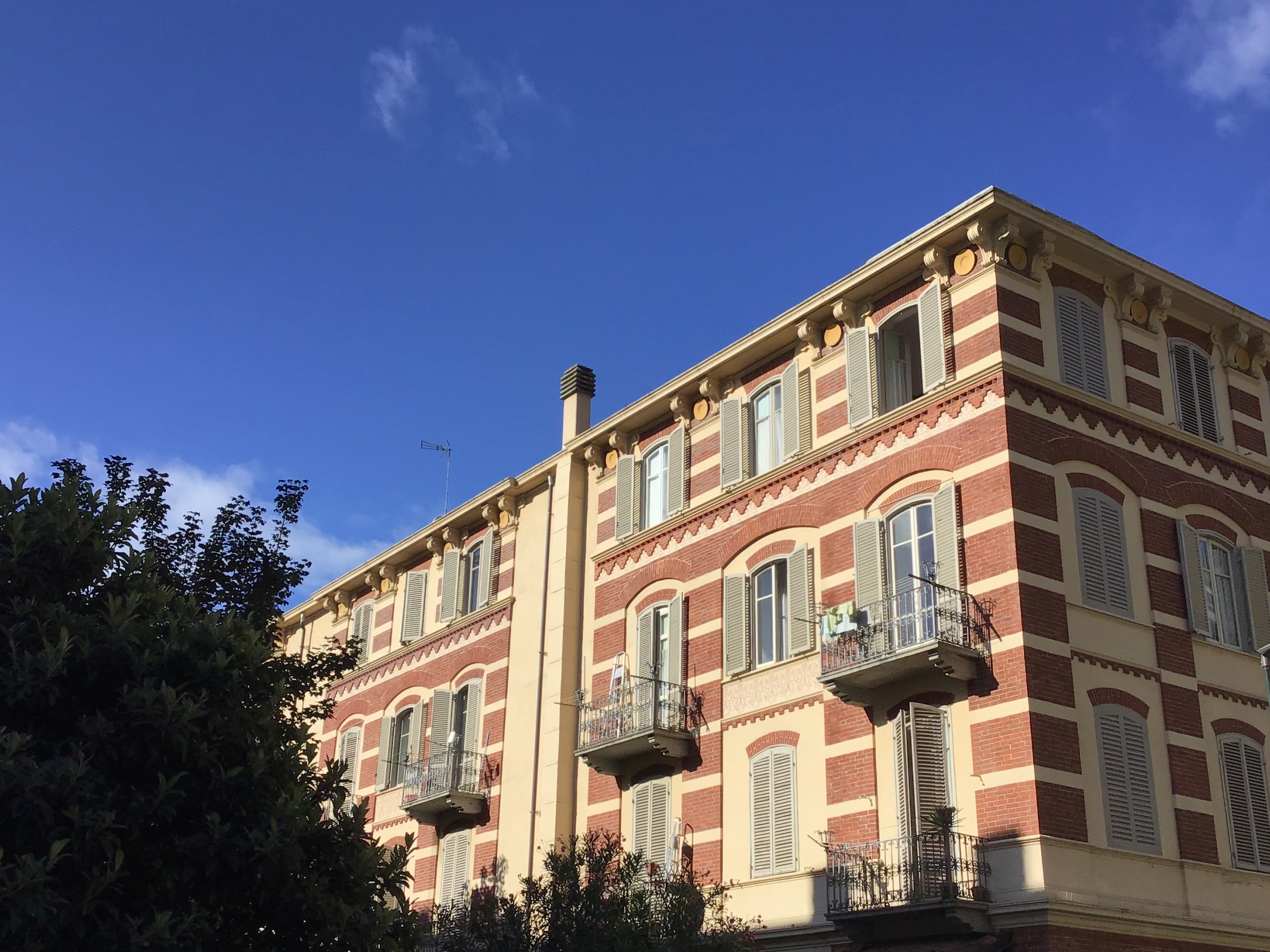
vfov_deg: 36.8
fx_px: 1431
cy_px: 536
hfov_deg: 47.9
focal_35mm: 39
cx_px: 648
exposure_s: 1/1508
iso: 25
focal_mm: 3.3
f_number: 2.4
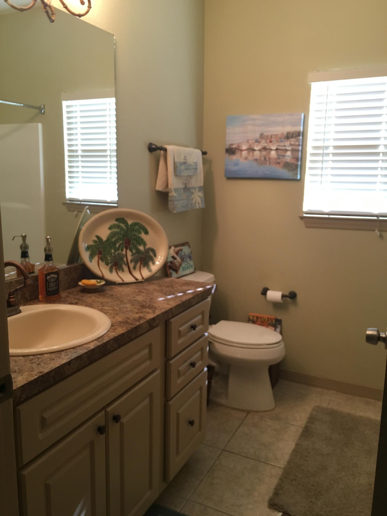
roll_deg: -1.4
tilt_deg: -9.4
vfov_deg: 61.7
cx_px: 194
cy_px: 258
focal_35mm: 29
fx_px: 432
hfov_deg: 48.2
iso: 100
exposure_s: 1/30
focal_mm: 4.15
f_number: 2.2
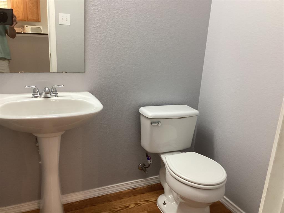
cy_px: 106
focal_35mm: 31
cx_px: 142
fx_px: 254
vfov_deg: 45.4
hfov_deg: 58.4
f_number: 2.4
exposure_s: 1/60
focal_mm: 3.3
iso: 200
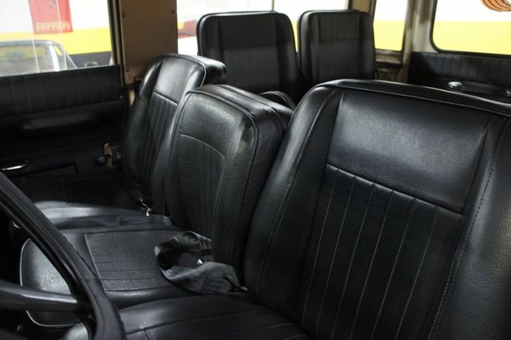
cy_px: 170
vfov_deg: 47.9
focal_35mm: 27
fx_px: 383
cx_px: 256
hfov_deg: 67.4
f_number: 3.5
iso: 1600
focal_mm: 18
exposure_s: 1/30
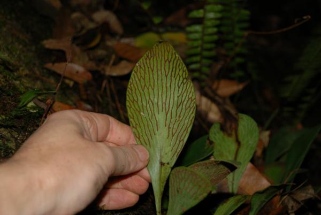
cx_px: 160
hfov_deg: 30.5
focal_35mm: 66
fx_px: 589
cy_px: 108
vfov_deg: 20.7
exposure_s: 1/60
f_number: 5.6
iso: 100
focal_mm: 44
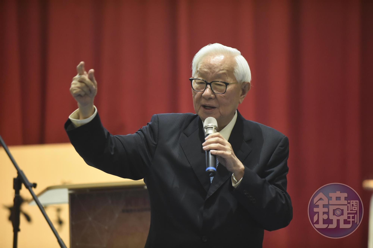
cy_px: 124
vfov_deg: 7.2
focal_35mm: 190
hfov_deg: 10.8
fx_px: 1967
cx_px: 186
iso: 8000
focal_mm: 190
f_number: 3.2
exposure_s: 1/125
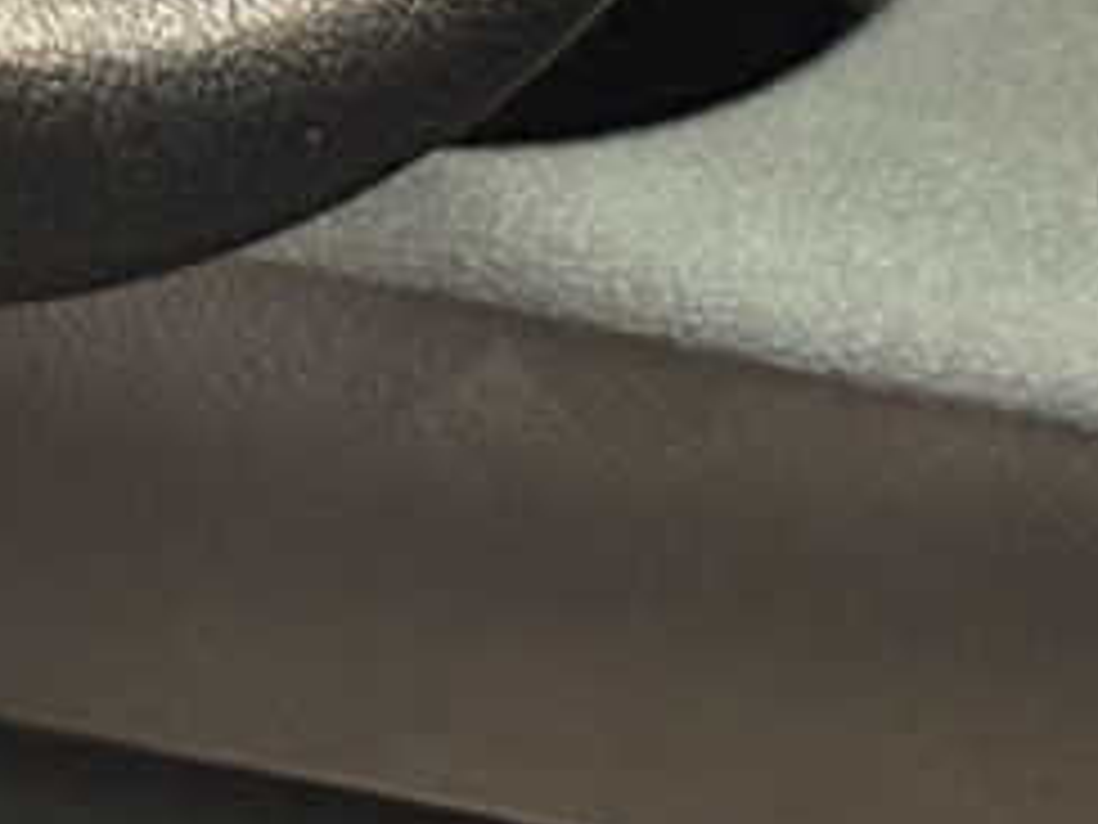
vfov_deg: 3.8
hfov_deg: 5.2
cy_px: -1716
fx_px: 11990
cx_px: 1674
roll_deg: -0.1
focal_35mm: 378
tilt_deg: -18.0
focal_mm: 6.76
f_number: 1.78
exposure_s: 1/40
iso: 400
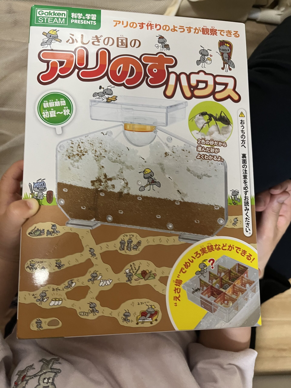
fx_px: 291
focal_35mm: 26
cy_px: 194
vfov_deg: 67.3
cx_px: 146
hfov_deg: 53.1
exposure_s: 1/60
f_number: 1.6
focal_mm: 5.1
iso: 250
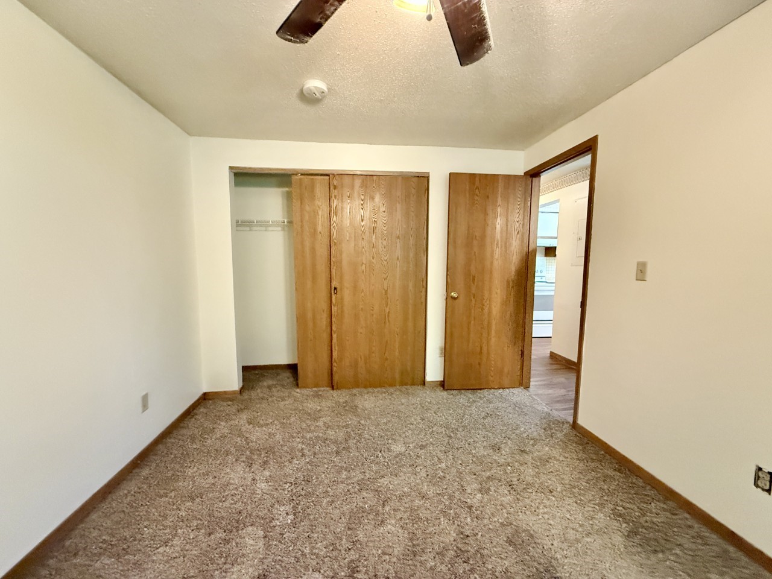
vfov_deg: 85.7
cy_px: 290
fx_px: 312
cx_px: 386
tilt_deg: -4.2
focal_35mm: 14
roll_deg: -0.6
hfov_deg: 102.1
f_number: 2.2
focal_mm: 2.22
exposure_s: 1/40
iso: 1000
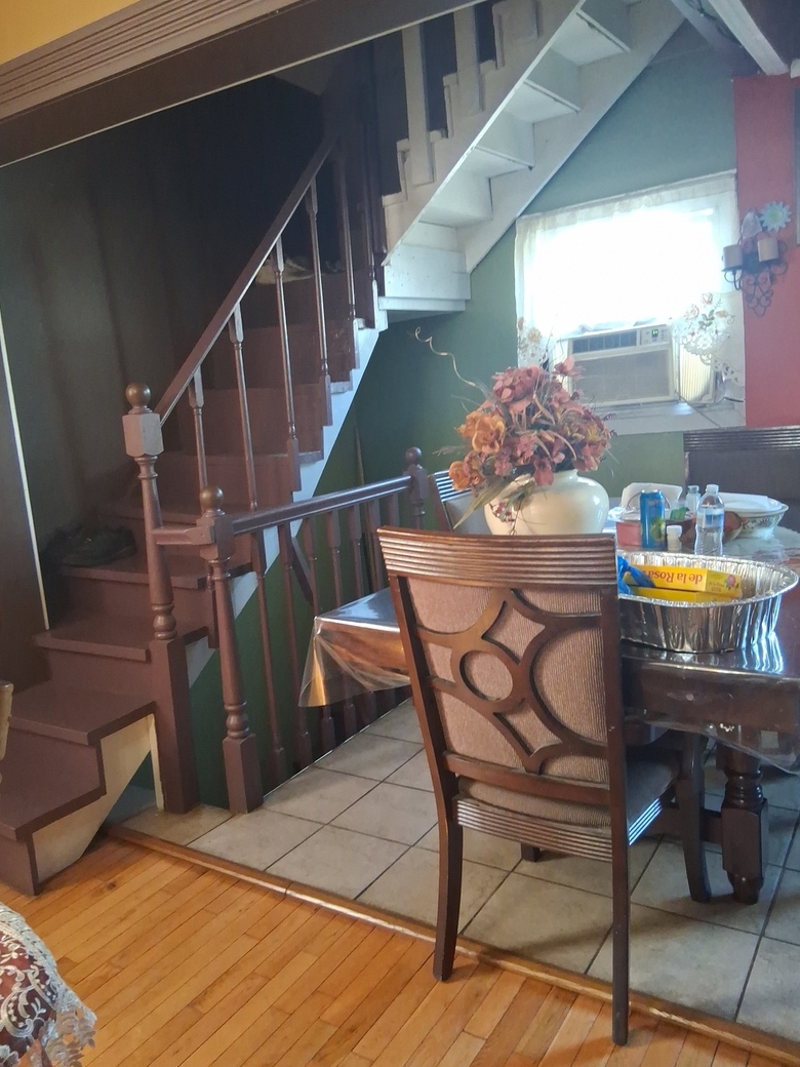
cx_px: 401
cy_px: 524
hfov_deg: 51.4
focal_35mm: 27
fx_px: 832
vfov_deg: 65.3
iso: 500
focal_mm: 3.98
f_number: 1.8
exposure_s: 1/33
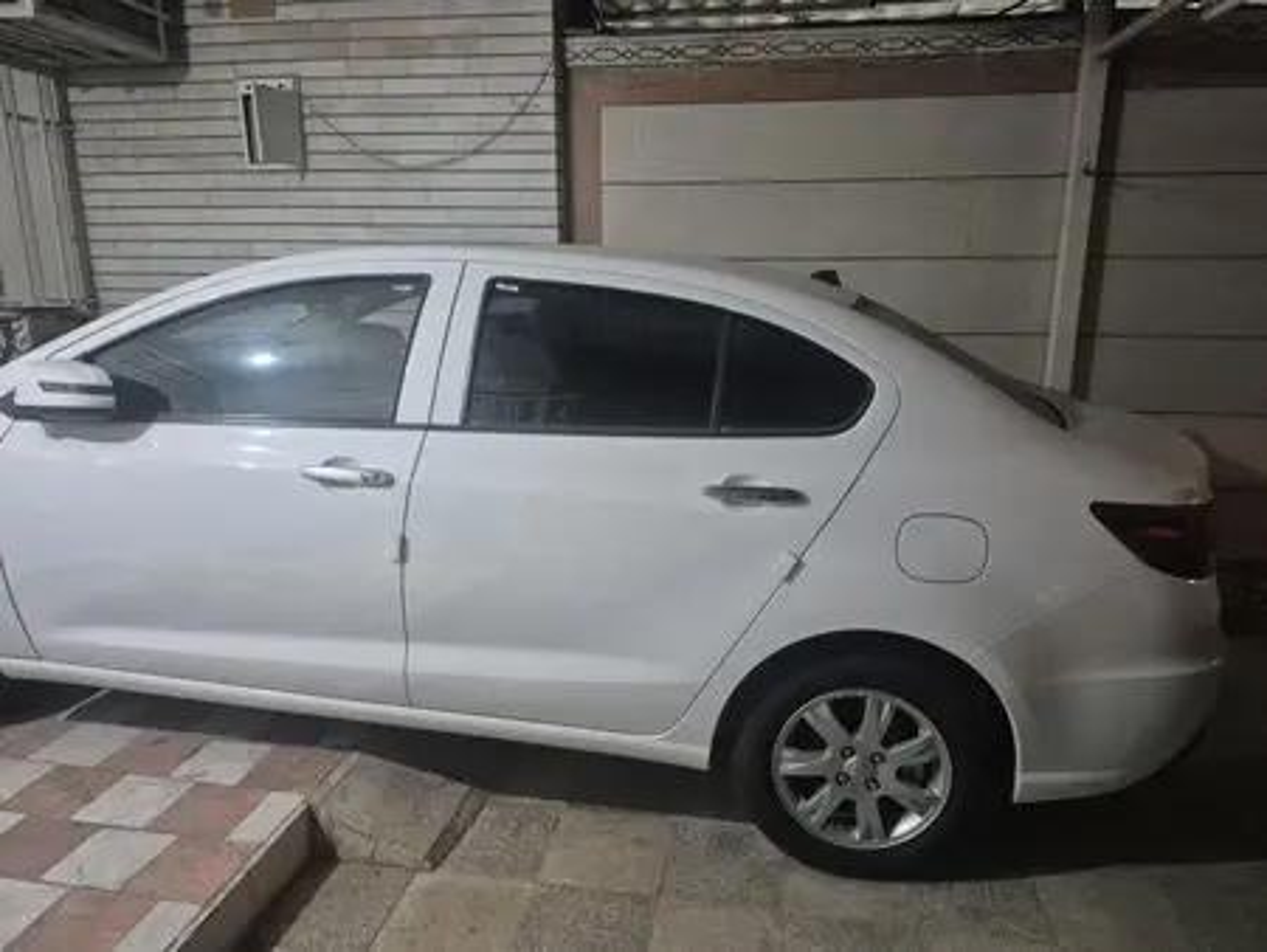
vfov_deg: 58.9
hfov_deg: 73.9
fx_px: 842
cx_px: 634
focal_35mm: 23
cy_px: 476
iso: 1600
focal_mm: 5.4
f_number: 1.8
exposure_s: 1/100
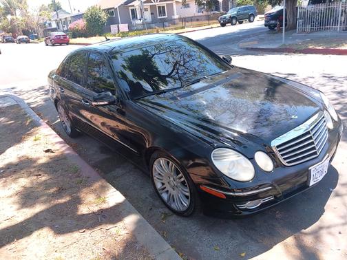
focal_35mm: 28
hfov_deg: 63.4
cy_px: 130
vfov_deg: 49.7
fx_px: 281
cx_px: 174
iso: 100
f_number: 2.2
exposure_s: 1/120
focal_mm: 3.42
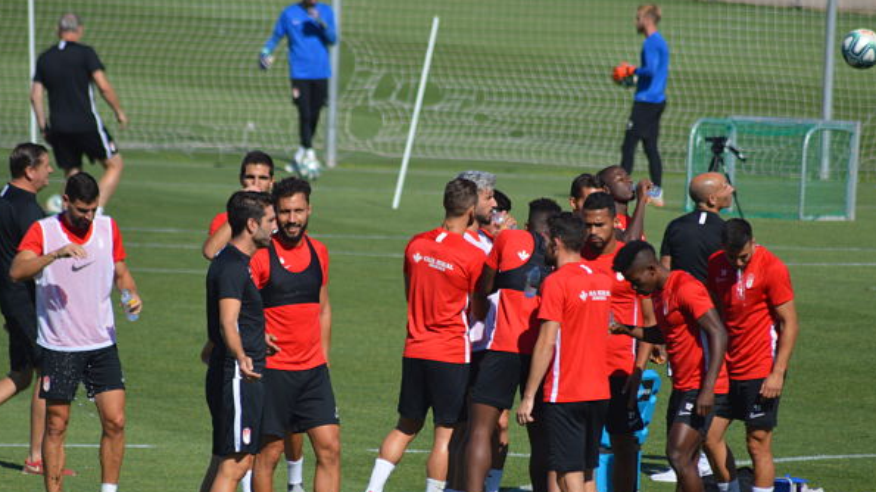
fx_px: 12119
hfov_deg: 4.1
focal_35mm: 522
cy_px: 317
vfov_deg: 2.3
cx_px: 416
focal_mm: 300
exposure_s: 1/2000
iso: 320
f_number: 5.6
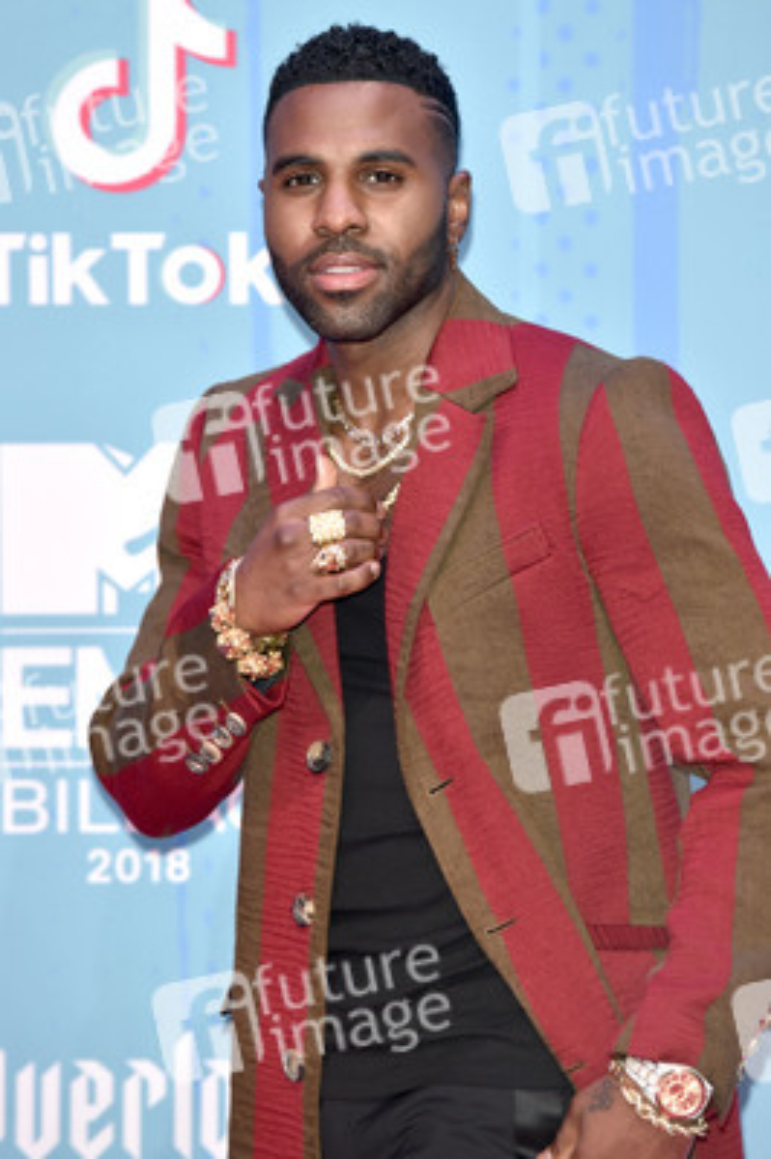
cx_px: 386
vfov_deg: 10.3
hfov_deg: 6.9
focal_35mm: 200
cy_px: 580
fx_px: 6436
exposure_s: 1/250
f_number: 4.5
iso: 2000
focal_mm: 200
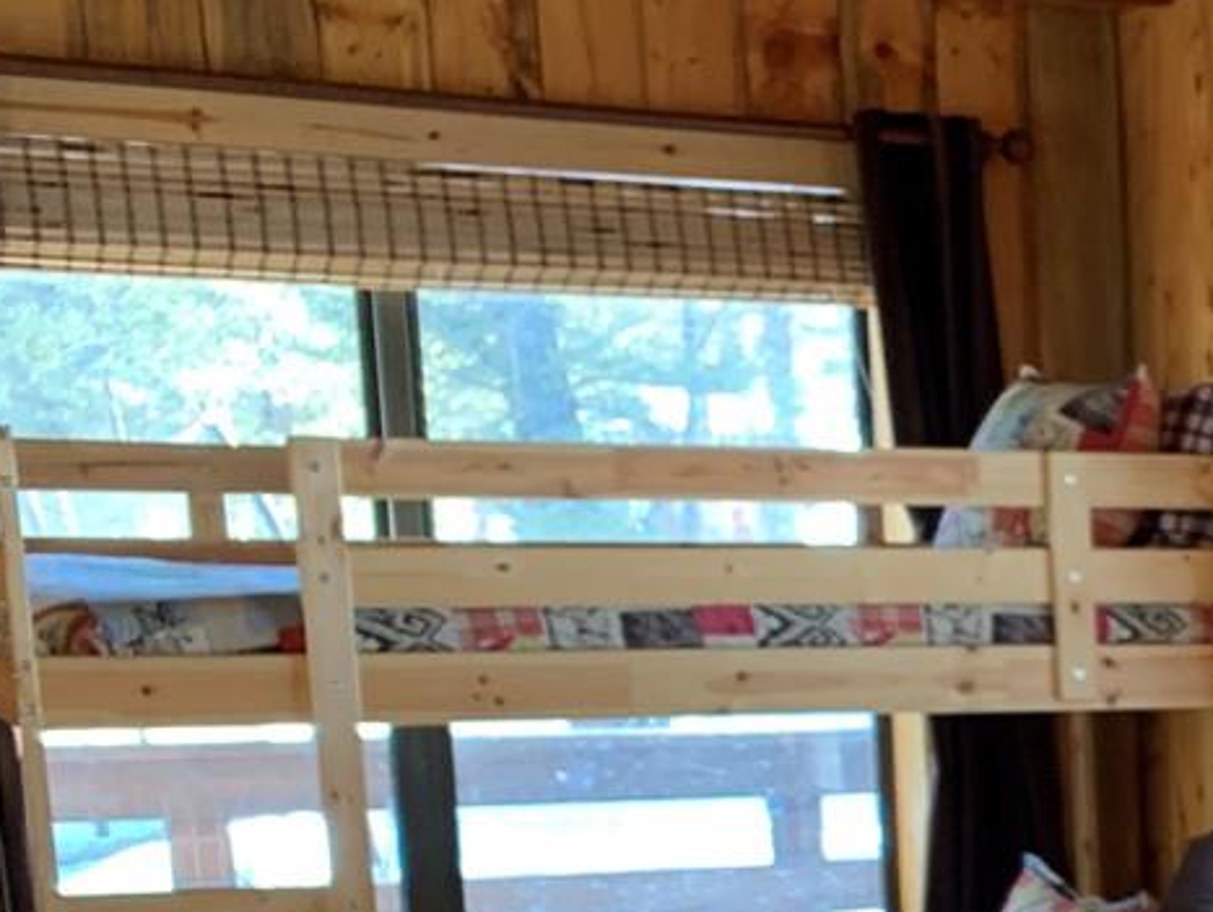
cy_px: 1180
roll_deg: -1.0
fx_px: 3121
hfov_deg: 19.0
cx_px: 1875
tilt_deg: -13.1
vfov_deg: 15.8
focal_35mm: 89
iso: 100
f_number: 1.8
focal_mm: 4.25
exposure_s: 1/60
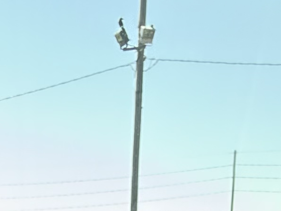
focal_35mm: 95
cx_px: 38
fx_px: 771
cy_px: 630
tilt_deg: -25.1
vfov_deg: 10.7
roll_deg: +1.6
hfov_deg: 20.3
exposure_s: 1/99
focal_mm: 2.22
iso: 64
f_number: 2.2
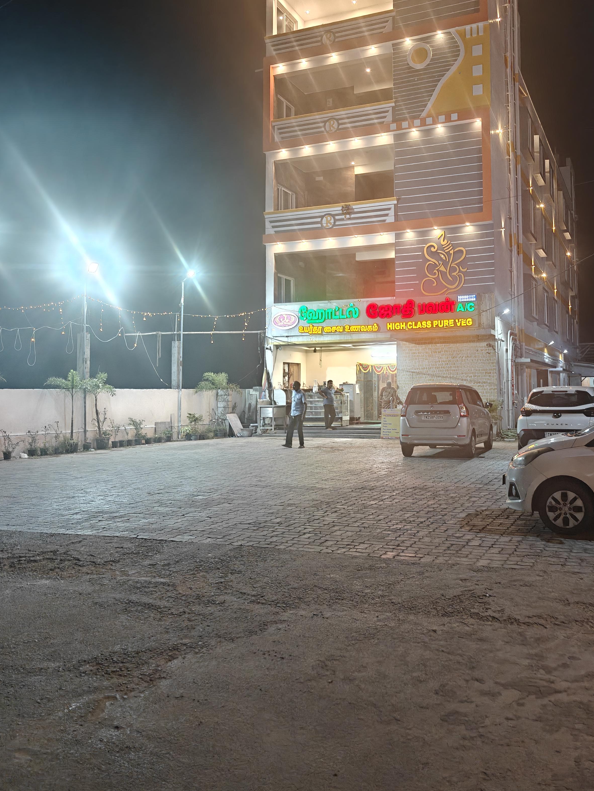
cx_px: 375
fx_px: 686
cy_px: 347
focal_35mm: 30
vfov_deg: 59.8
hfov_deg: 46.4
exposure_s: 1/100
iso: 400
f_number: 1.6
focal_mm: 6.06
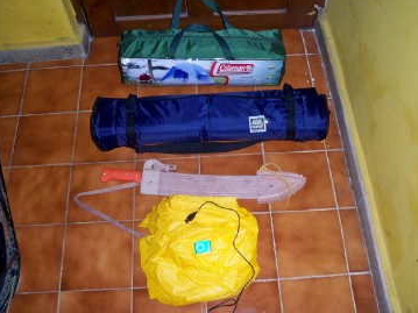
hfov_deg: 47.8
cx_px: 228
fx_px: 471
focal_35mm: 39
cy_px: 152
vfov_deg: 36.8
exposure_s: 1/60
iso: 200
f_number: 3.1
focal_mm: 6.3
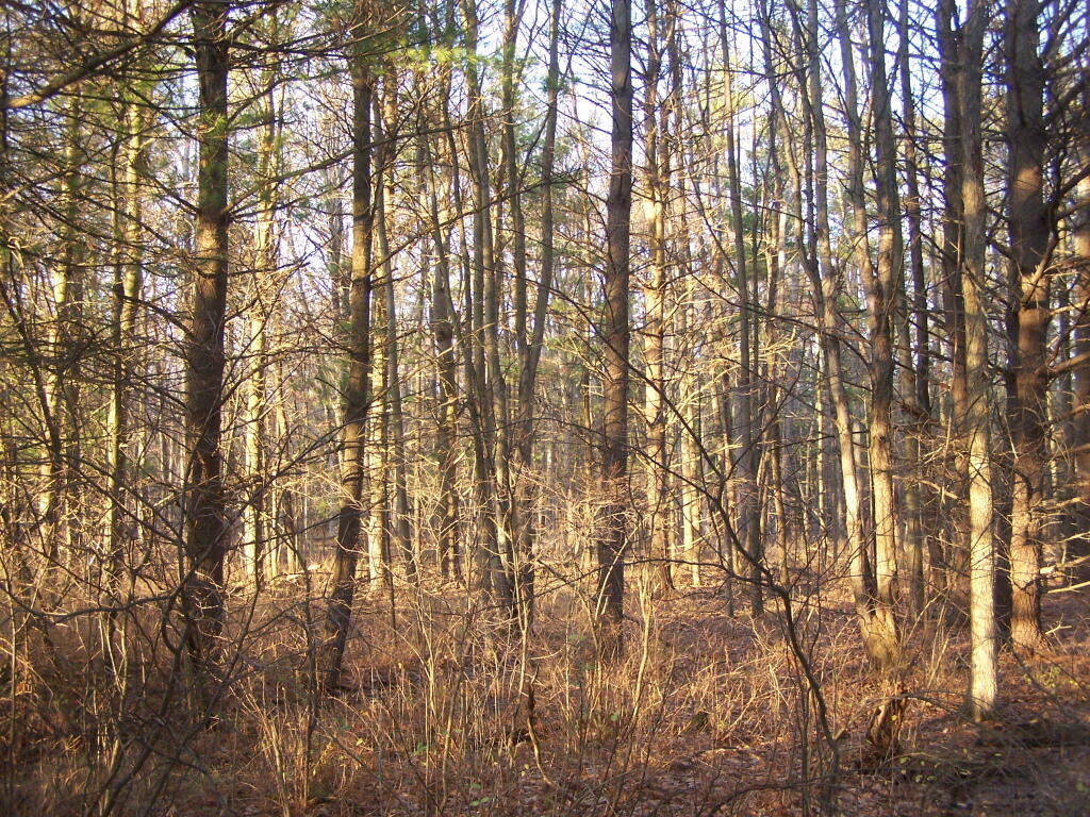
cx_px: 545
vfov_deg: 37.7
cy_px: 408
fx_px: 1197
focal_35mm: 38
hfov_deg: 49.0
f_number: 2.8
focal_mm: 6.3
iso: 200
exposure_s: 1/100
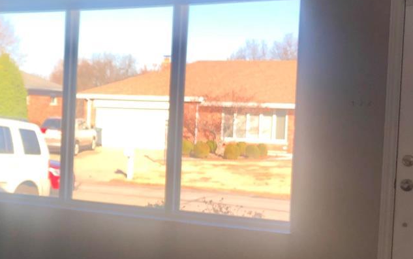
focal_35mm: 75
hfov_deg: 26.4
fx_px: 844
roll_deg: -2.1
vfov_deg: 17.4
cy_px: 152
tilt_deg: -3.1
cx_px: 29
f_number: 1.8
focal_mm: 3.99
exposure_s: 1/127
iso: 20
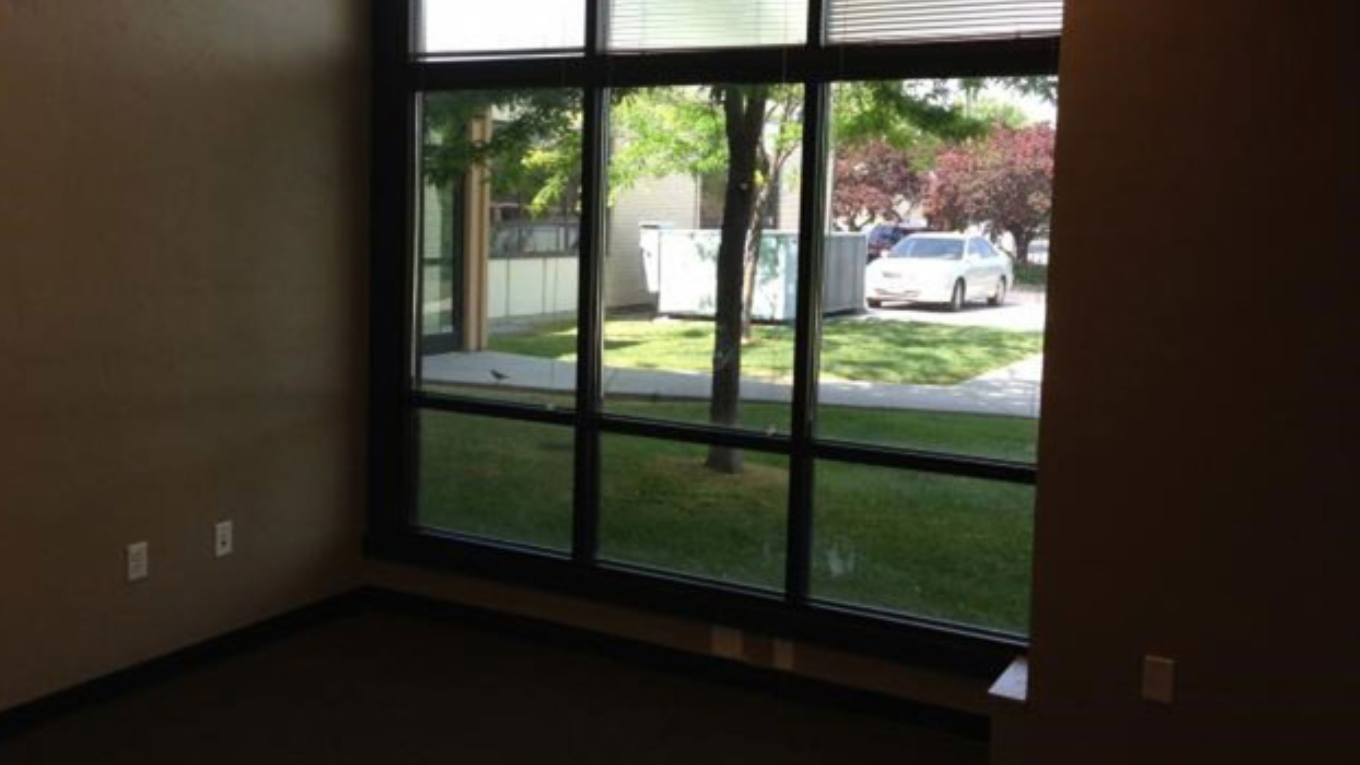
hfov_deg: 54.0
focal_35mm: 37
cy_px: 315
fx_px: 1334
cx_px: 673
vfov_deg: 31.9
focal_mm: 4.13
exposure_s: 1/60
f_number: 2.4
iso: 50
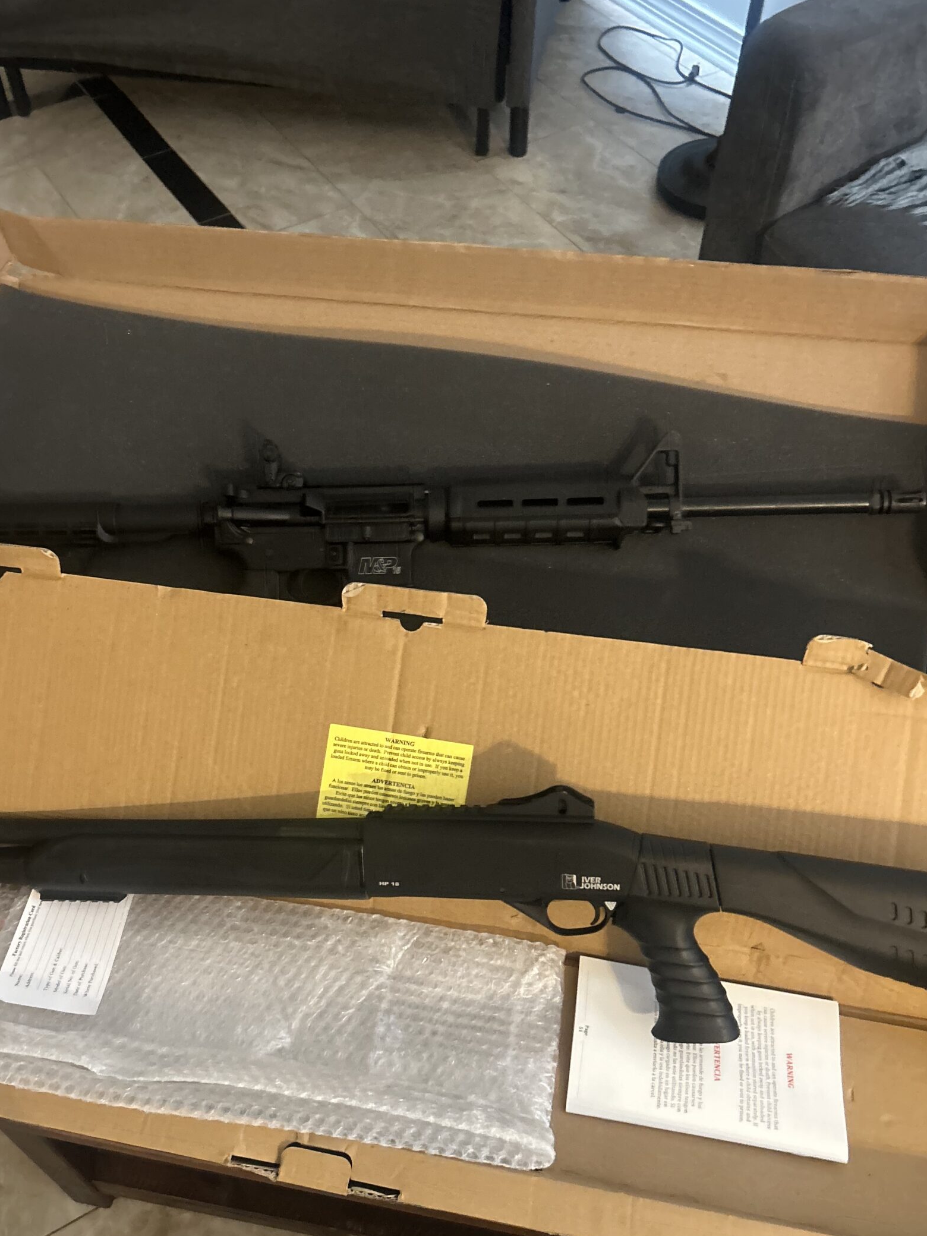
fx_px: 1143
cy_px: 711
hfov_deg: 43.9
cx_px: 370
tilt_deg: -54.1
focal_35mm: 32
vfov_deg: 56.6
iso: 500
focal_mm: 5.7
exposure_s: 1/40
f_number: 1.5
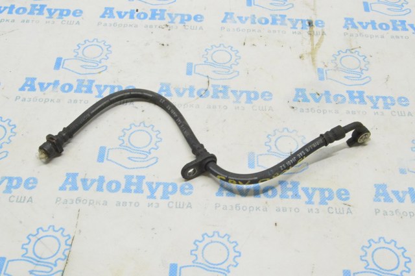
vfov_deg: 28.9
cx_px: 208
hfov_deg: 42.4
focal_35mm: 46
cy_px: 138
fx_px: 535
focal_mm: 31
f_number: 20
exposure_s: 1/15
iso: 6400
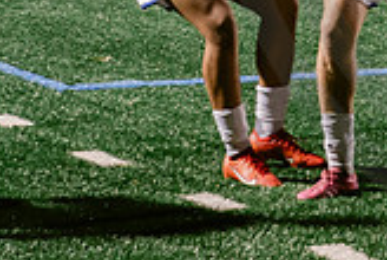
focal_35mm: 247
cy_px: -148
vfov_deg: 5.5
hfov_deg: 8.1
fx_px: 2660
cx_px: 632
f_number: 4
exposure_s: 1/200
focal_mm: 70
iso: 2500
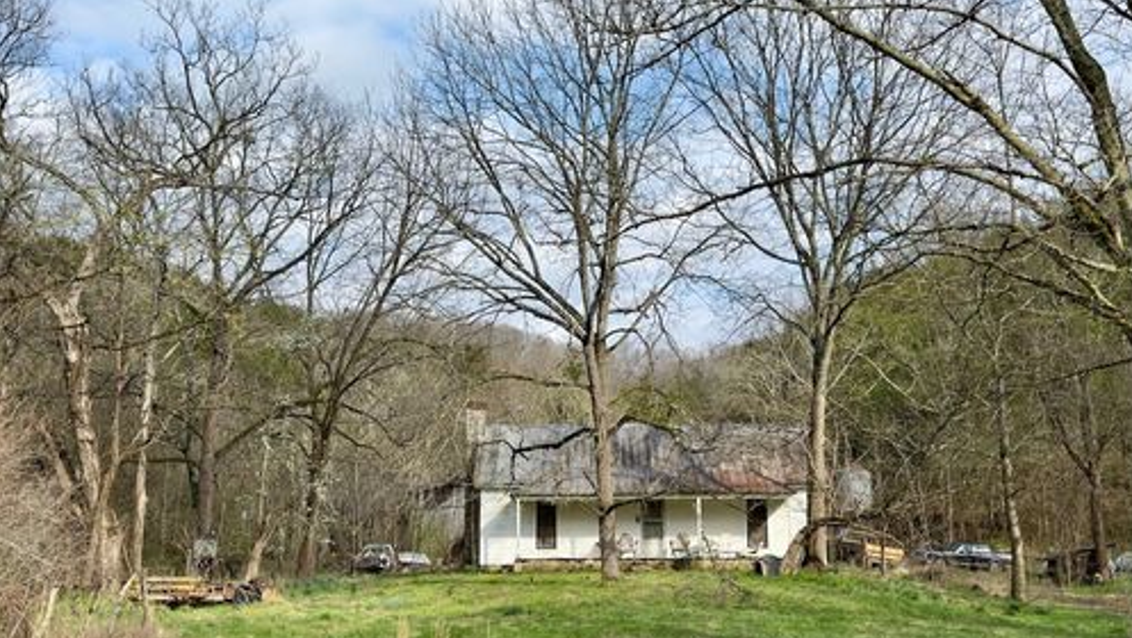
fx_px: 1381
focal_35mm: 46
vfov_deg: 26.0
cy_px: 350
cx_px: 567
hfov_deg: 44.6
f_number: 1.78
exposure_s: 1/3135
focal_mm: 6.76
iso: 64
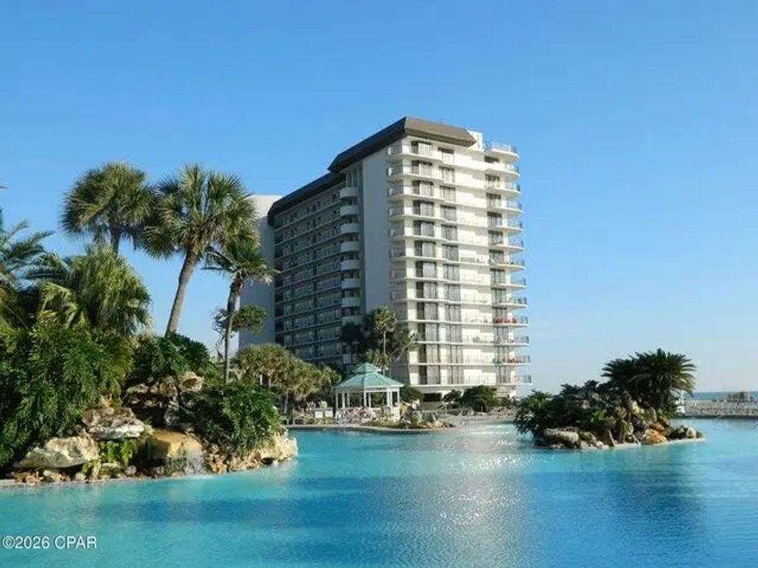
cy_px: 284
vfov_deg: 40.7
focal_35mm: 35
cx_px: 379
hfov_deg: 52.6
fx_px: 766
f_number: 9.4
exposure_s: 1/160
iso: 110
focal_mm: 6.2
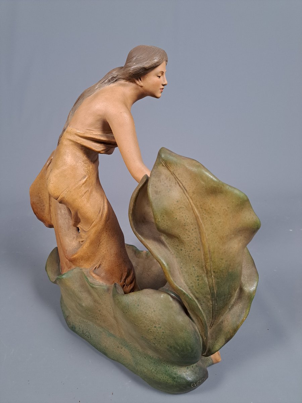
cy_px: 202
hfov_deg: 56.8
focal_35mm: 24
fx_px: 279
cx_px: 151
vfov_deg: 71.6
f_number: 1.8
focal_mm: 5.23
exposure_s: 1/50
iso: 320
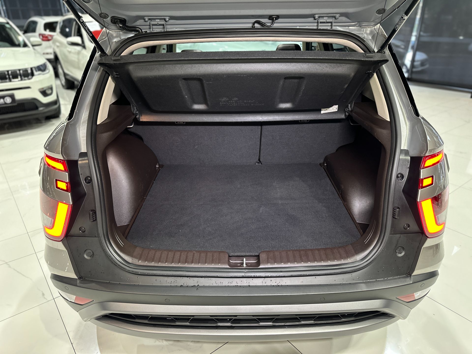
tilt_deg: -24.9
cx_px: 236
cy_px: 177
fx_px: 327
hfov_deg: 71.6
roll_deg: +0.2
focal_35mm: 24
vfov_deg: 56.8
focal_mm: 6.86
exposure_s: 1/60
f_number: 1.78
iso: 400
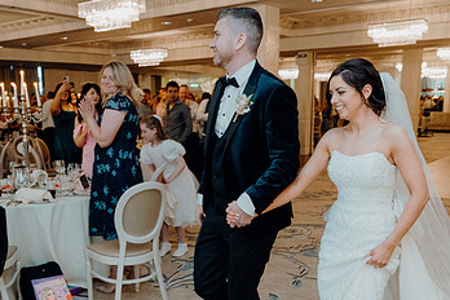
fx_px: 500
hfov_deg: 48.4
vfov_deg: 32.9
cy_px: 214
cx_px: 199
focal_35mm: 40
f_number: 3.5
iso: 2500
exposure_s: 1/160
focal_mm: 24
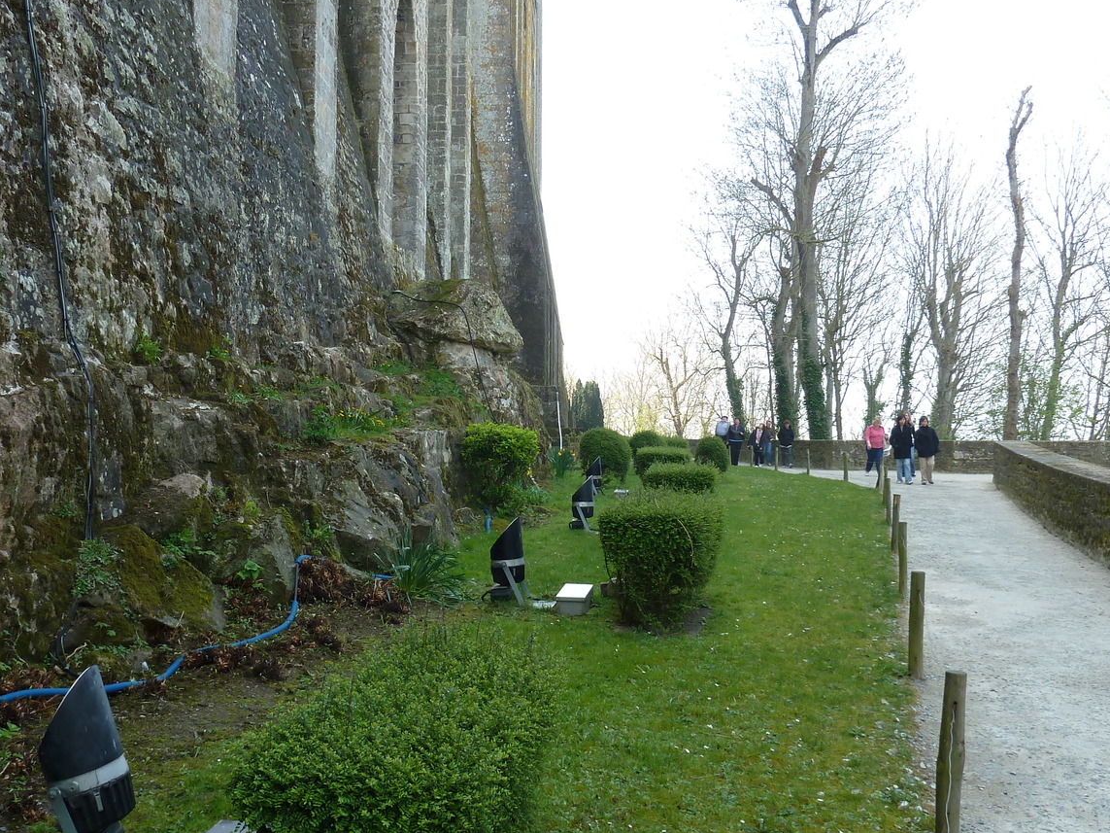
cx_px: 481
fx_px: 1122
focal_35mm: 35
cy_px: 423
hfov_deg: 52.5
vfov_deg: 40.7
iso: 80
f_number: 3.5
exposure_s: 1/100
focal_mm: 4.1
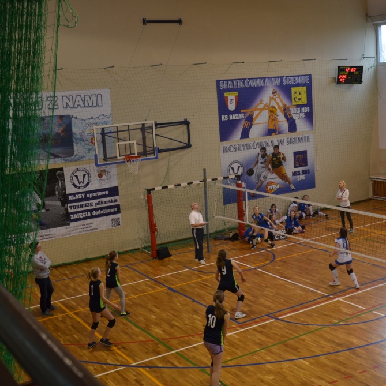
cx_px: 232
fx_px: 614
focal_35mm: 49
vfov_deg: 34.9
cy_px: 192
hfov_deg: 34.8
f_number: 4.5
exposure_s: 1/80
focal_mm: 25
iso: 400
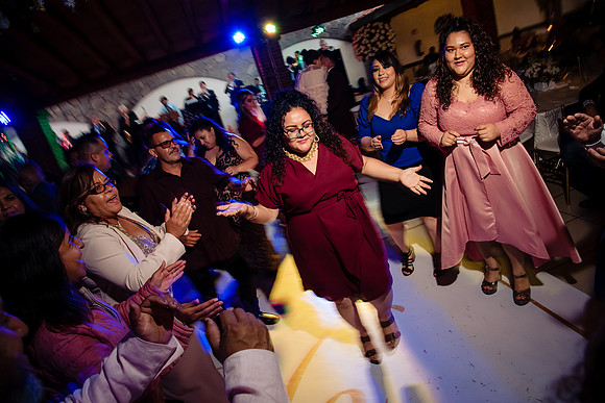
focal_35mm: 24
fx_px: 403
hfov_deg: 73.7
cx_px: 302
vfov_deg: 53.2
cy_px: 202
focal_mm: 24
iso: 2000
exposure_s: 1/50
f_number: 7.1
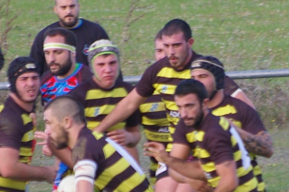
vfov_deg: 0.9
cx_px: 273
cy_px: 190
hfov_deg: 1.4
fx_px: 11804
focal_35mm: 1472
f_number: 5.6
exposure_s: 1/350
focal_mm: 240
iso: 400
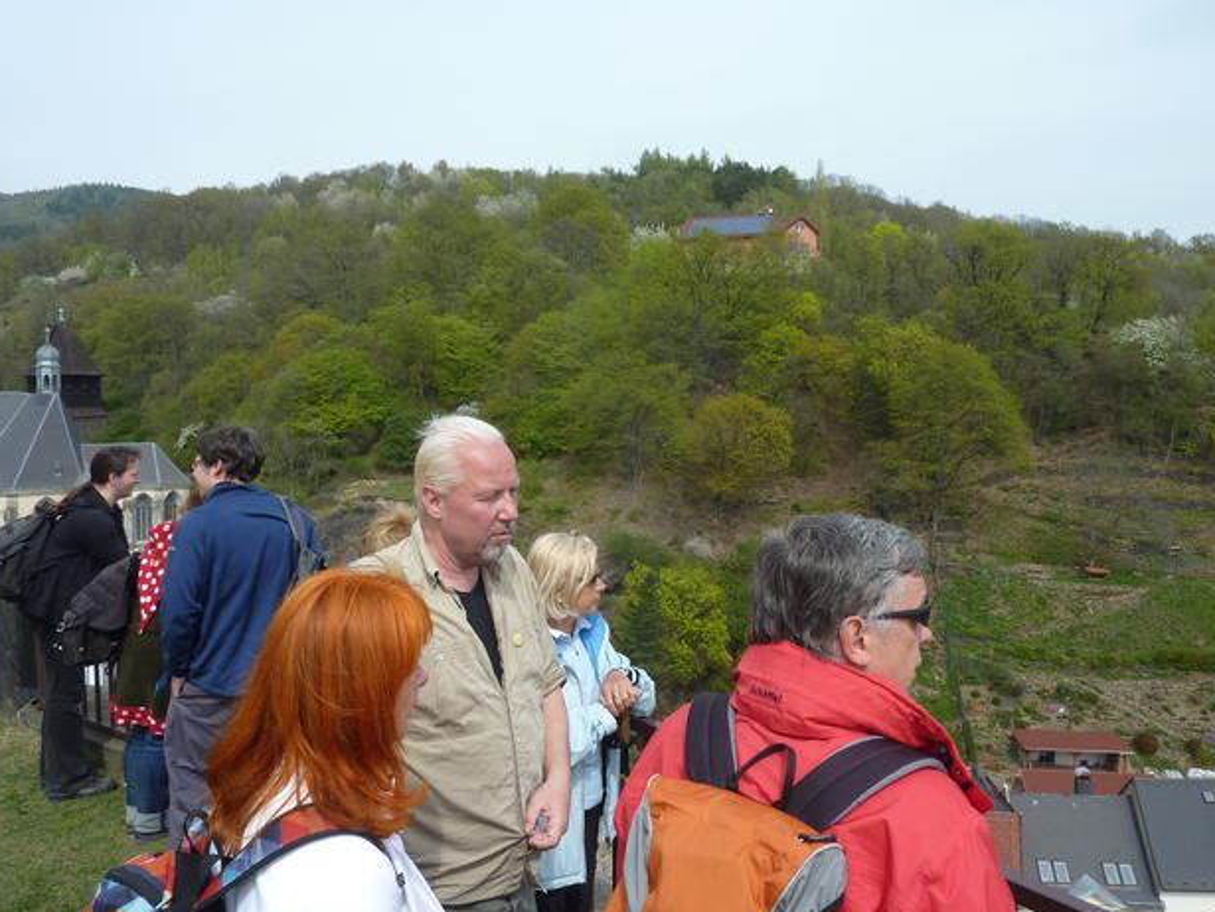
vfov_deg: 53.1
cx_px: 614
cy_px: 458
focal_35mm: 26
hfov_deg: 67.3
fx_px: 913
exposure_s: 1/500
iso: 80
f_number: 4.5
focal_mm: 4.1
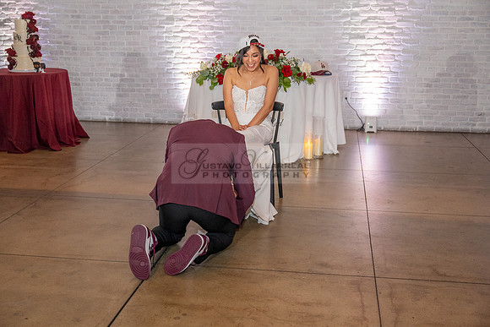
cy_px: 164
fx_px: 626
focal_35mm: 46
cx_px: 245
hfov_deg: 42.7
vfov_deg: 29.3
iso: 2000
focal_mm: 46
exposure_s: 1/200
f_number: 3.5
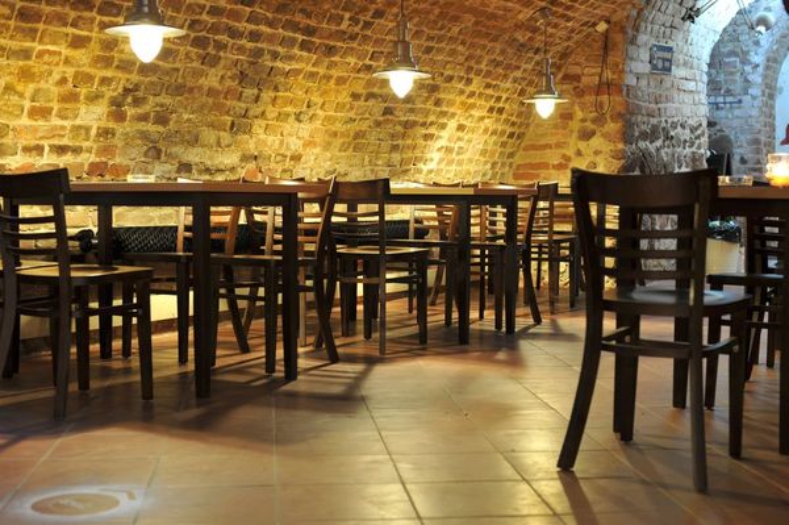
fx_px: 1095
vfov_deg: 26.9
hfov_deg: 39.6
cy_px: 262
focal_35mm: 50
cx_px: 394
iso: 200
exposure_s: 1.6
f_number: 4
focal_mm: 50
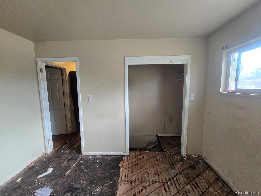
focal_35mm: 13
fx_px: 98
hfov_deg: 106.2
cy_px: 98
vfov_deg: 89.9
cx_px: 130
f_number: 2.2
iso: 200
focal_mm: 2.2
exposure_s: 1/100
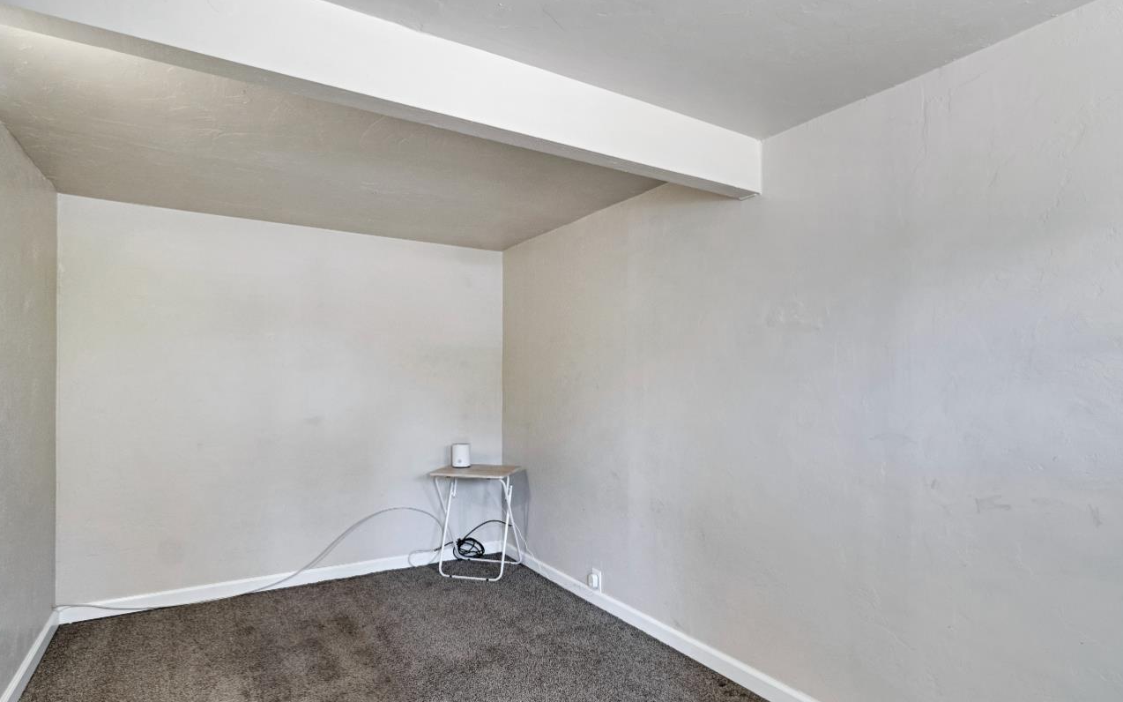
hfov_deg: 91.1
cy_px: 395
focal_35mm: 18
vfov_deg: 64.7
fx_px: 551
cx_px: 541
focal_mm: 10
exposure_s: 1/5
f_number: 8
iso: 400
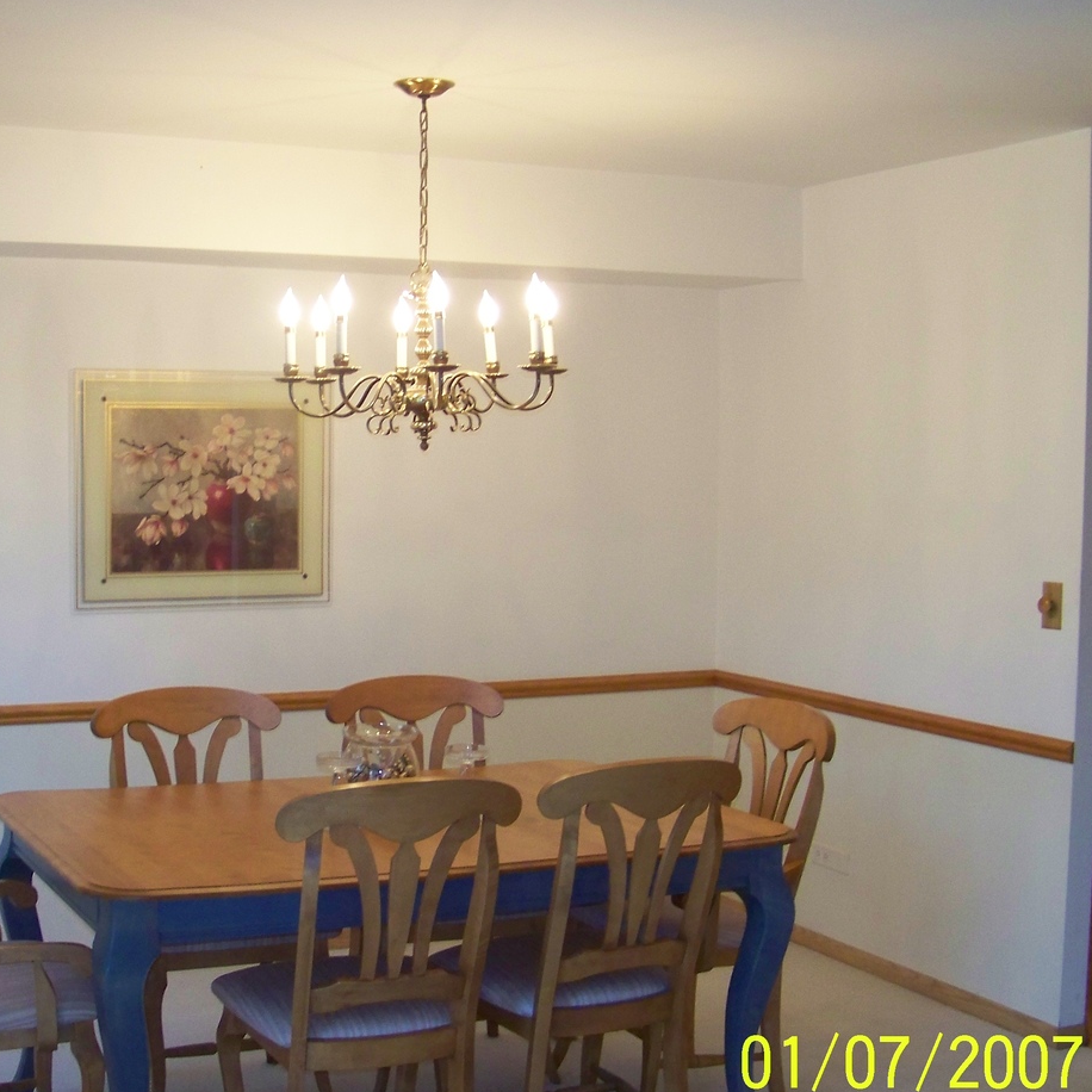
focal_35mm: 50
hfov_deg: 33.6
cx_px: 318
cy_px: 585
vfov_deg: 34.0
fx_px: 1785
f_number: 2.8
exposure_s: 1/30
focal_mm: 5.85
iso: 200
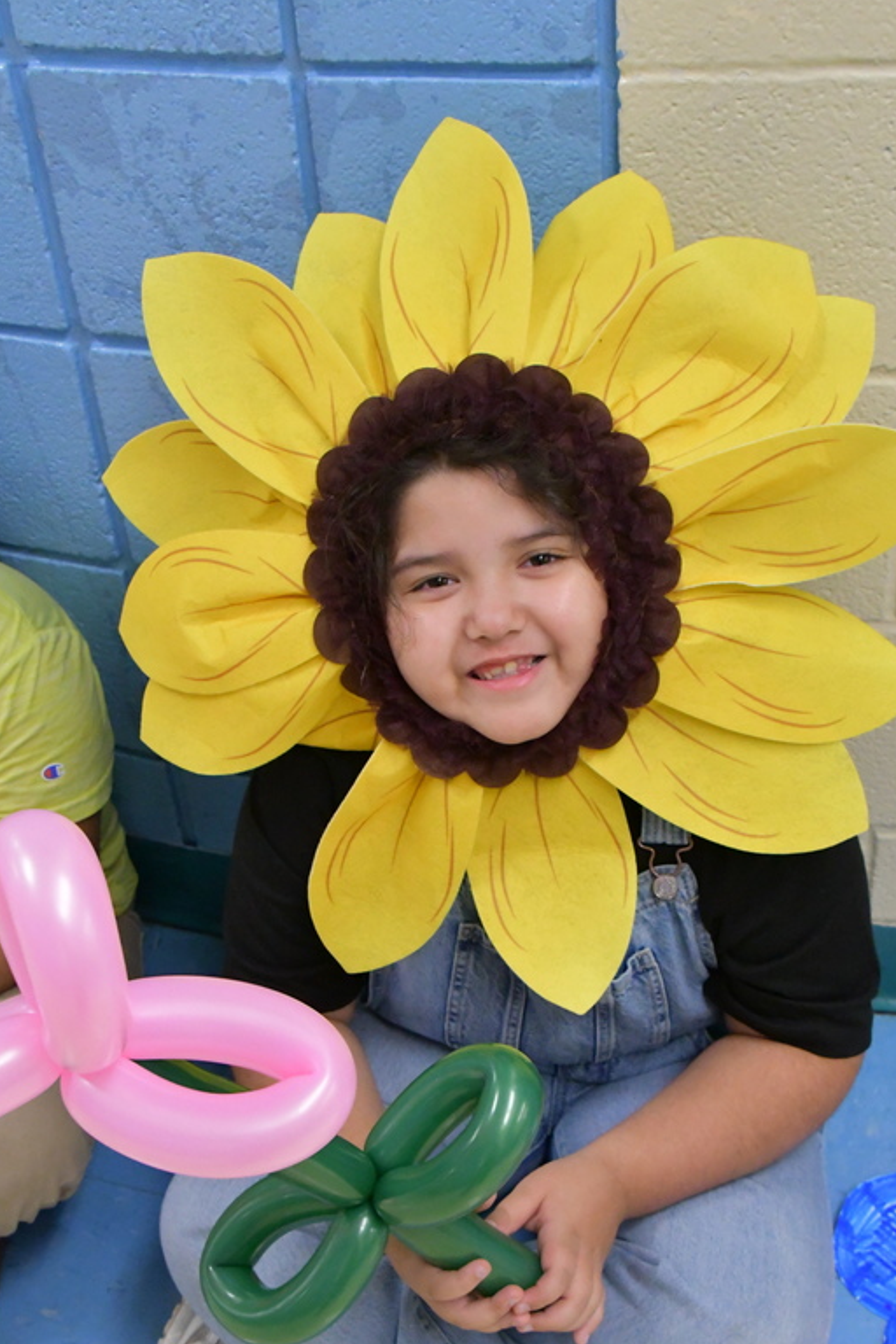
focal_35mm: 48
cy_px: 789
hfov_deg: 28.0
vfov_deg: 41.0
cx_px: 505
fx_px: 1792
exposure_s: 1/200
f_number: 7.1
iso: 6400
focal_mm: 24
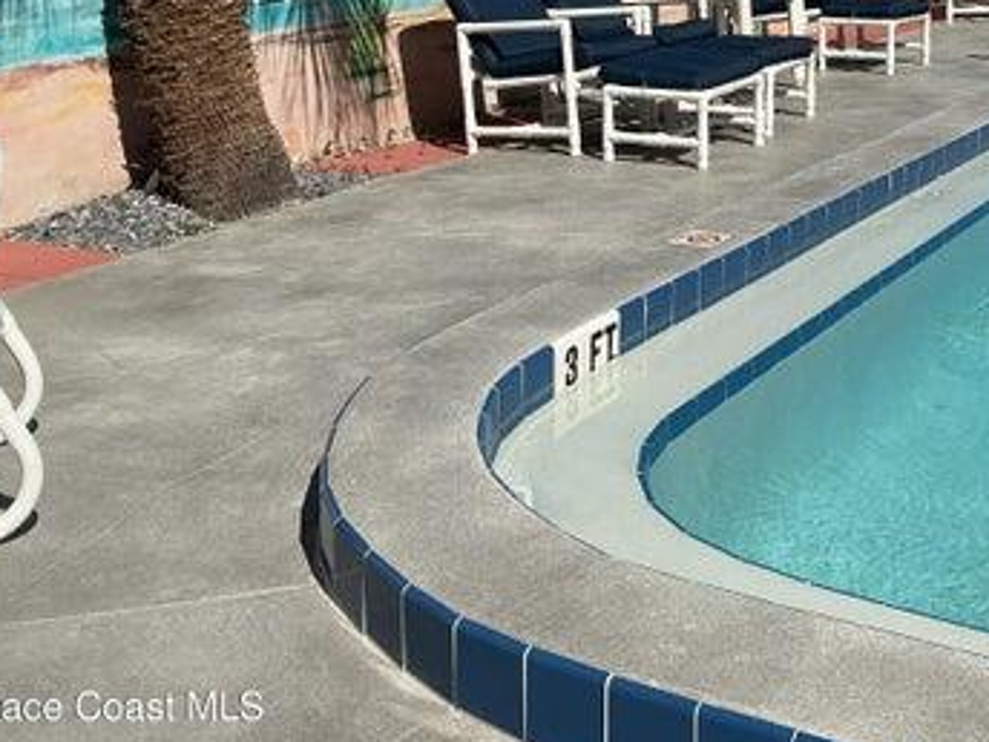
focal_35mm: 54
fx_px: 1543
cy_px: 81
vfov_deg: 26.2
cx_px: 745
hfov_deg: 34.8
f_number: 1.8
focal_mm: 3
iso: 25
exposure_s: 1/4065
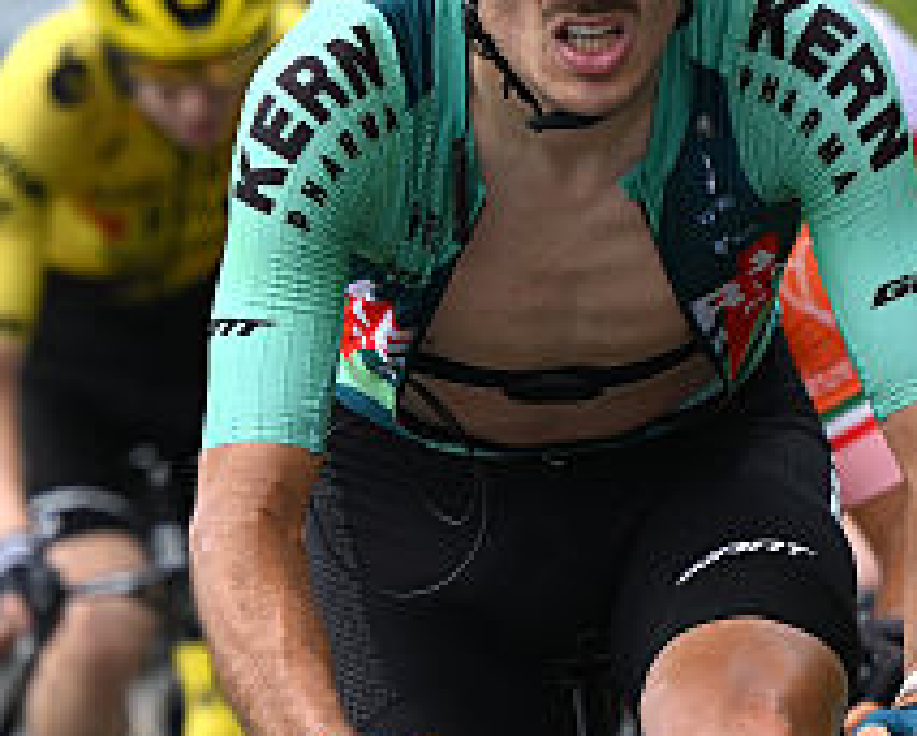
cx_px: 715
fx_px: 15926
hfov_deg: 3.3
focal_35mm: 586
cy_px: 609
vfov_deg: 2.6
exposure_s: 1/2000
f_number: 3.2
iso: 200
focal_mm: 130
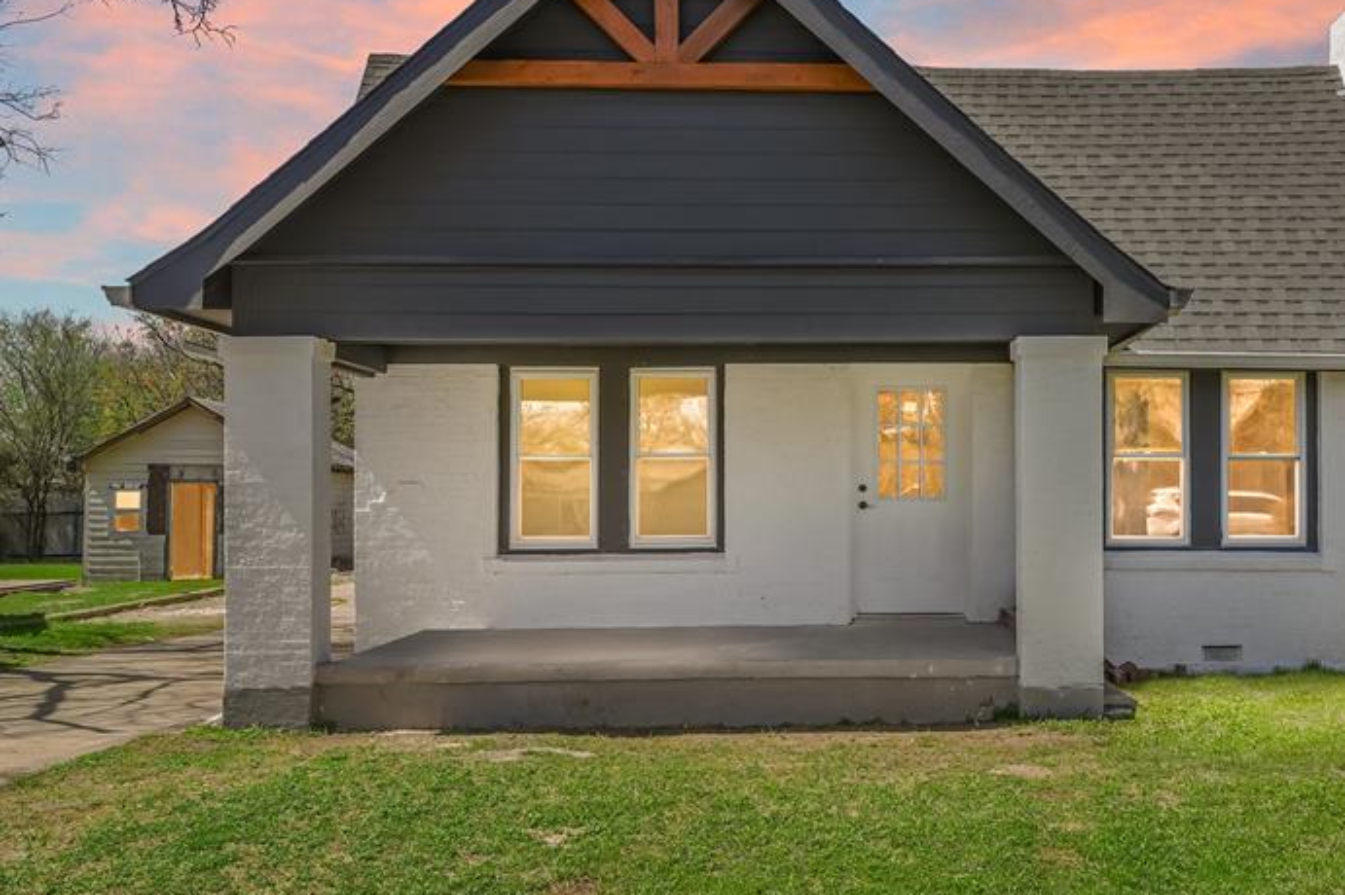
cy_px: 451
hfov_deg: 44.8
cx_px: 901
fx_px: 1606
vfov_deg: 31.2
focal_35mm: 43
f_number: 9
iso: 100
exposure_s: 1/60
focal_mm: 19.8
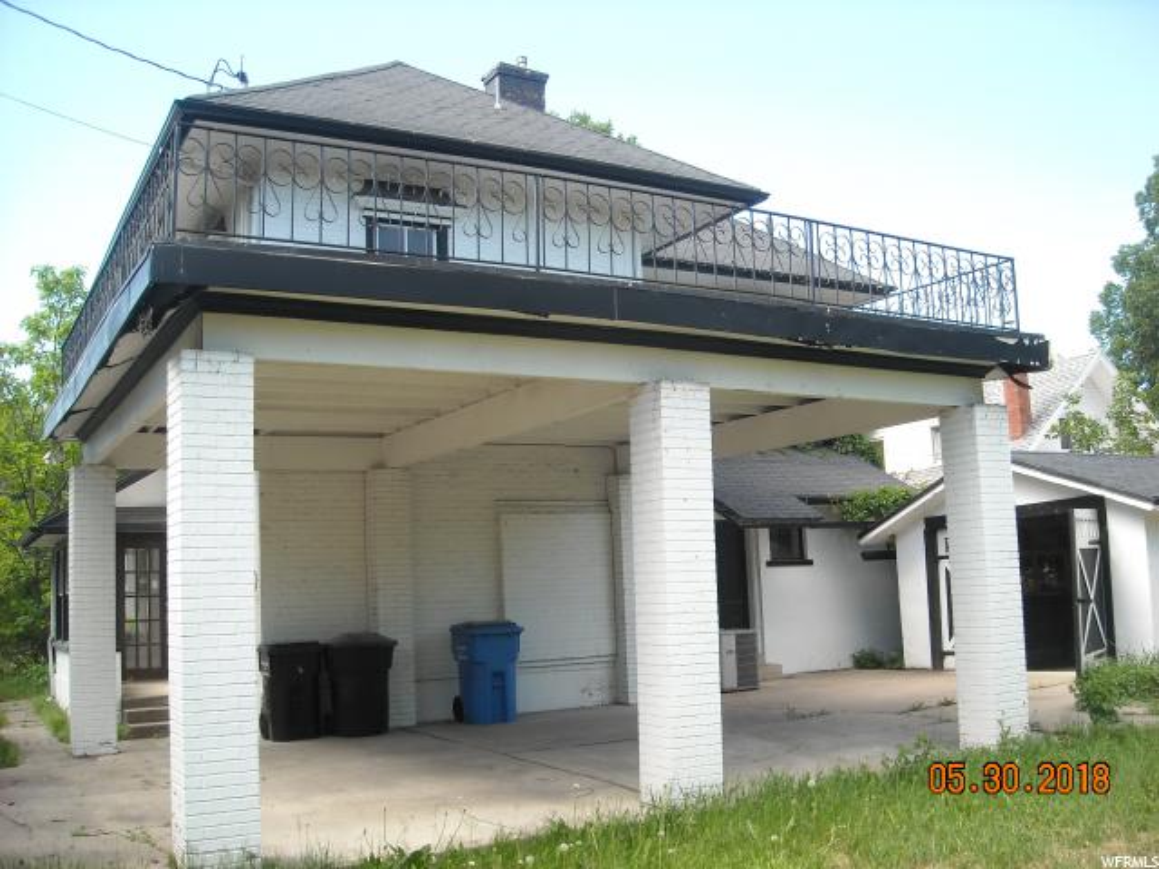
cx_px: 580
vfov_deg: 40.7
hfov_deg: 52.6
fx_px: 1172
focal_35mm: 35
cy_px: 434
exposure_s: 1/250
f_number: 2.8
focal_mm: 5.7
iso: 100
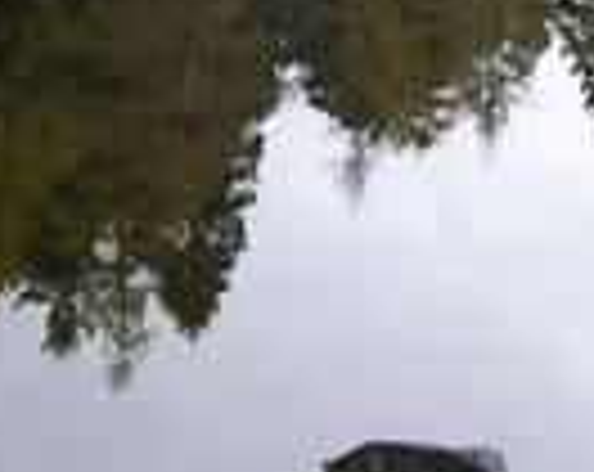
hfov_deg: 15.5
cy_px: -225
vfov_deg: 11.9
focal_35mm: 124
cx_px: 382
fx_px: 2175
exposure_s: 1/43.3
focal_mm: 5.8
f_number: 2.8
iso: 50
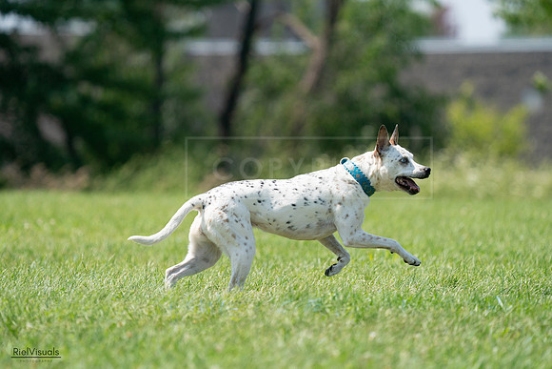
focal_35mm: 404
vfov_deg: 3.4
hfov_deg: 5.1
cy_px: 184
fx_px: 6196
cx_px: 276
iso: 800
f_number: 6.3
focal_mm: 404
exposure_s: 1/4000
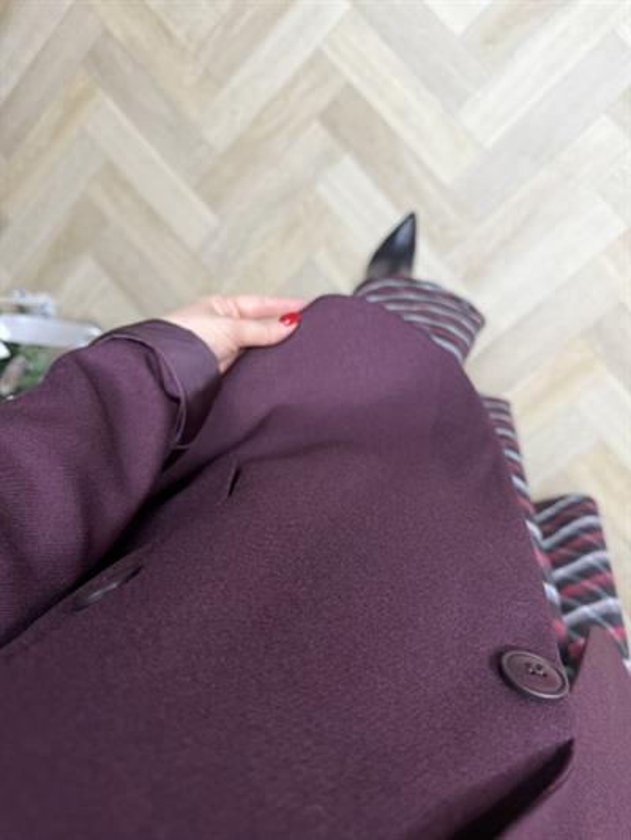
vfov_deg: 71.6
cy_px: 420
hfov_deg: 56.8
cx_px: 316
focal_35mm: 24
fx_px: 583
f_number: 1.78
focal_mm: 6.76
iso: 250
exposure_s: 1/50
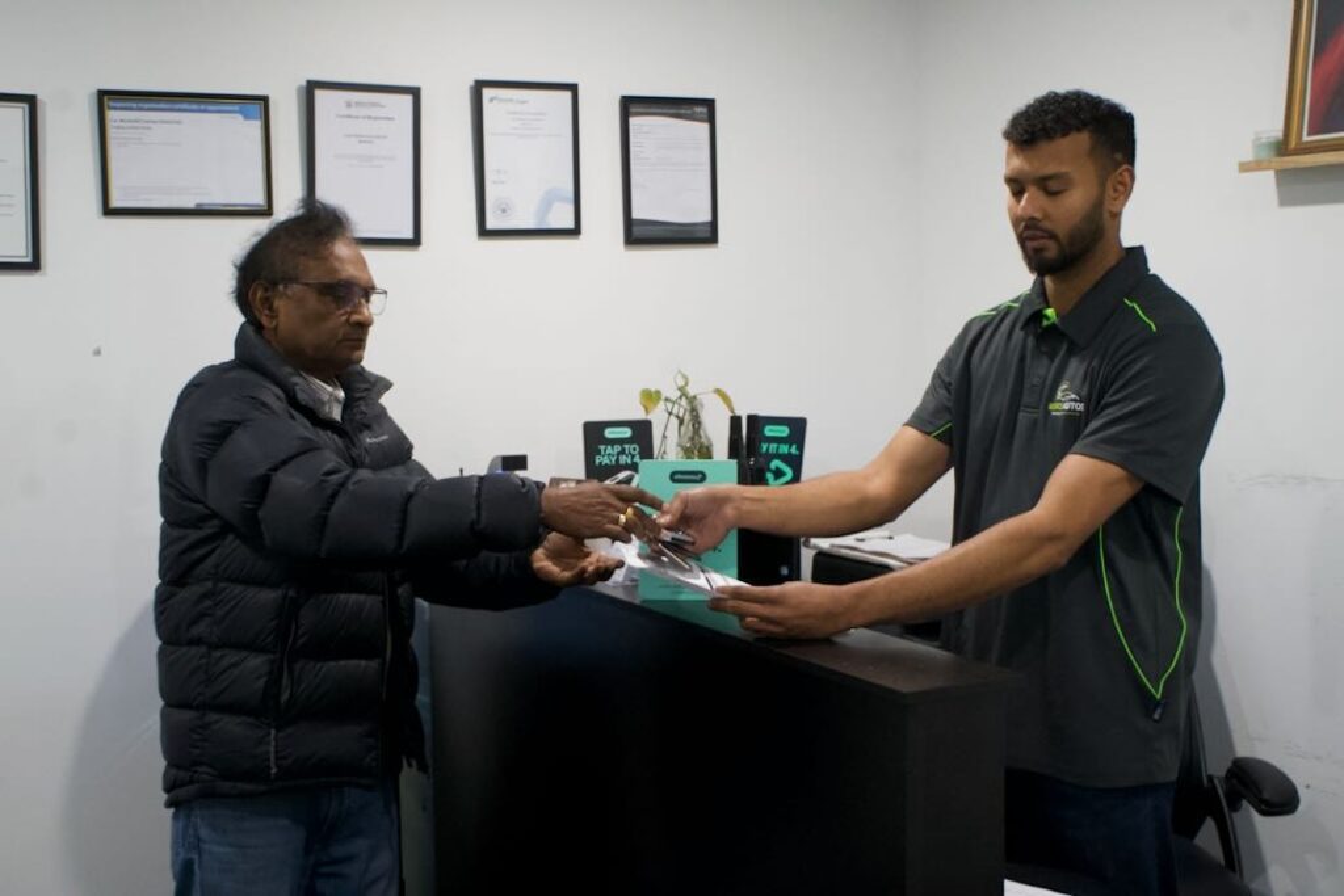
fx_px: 1568
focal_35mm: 42
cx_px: 672
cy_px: 448
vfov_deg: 31.9
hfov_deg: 46.4
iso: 6400
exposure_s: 1/200
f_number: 7.1
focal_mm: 28
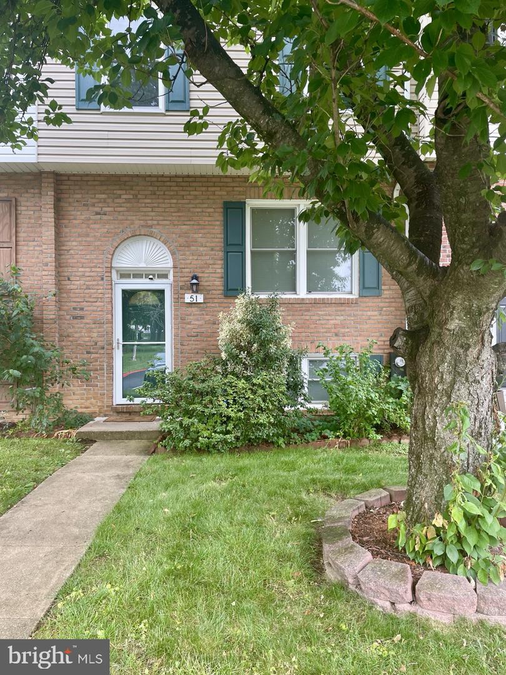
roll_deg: +1.0
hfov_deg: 53.1
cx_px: 253
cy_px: 338
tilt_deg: +0.2
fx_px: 507
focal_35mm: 26
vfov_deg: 67.3
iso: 40
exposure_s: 1/121
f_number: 1.6
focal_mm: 4.2
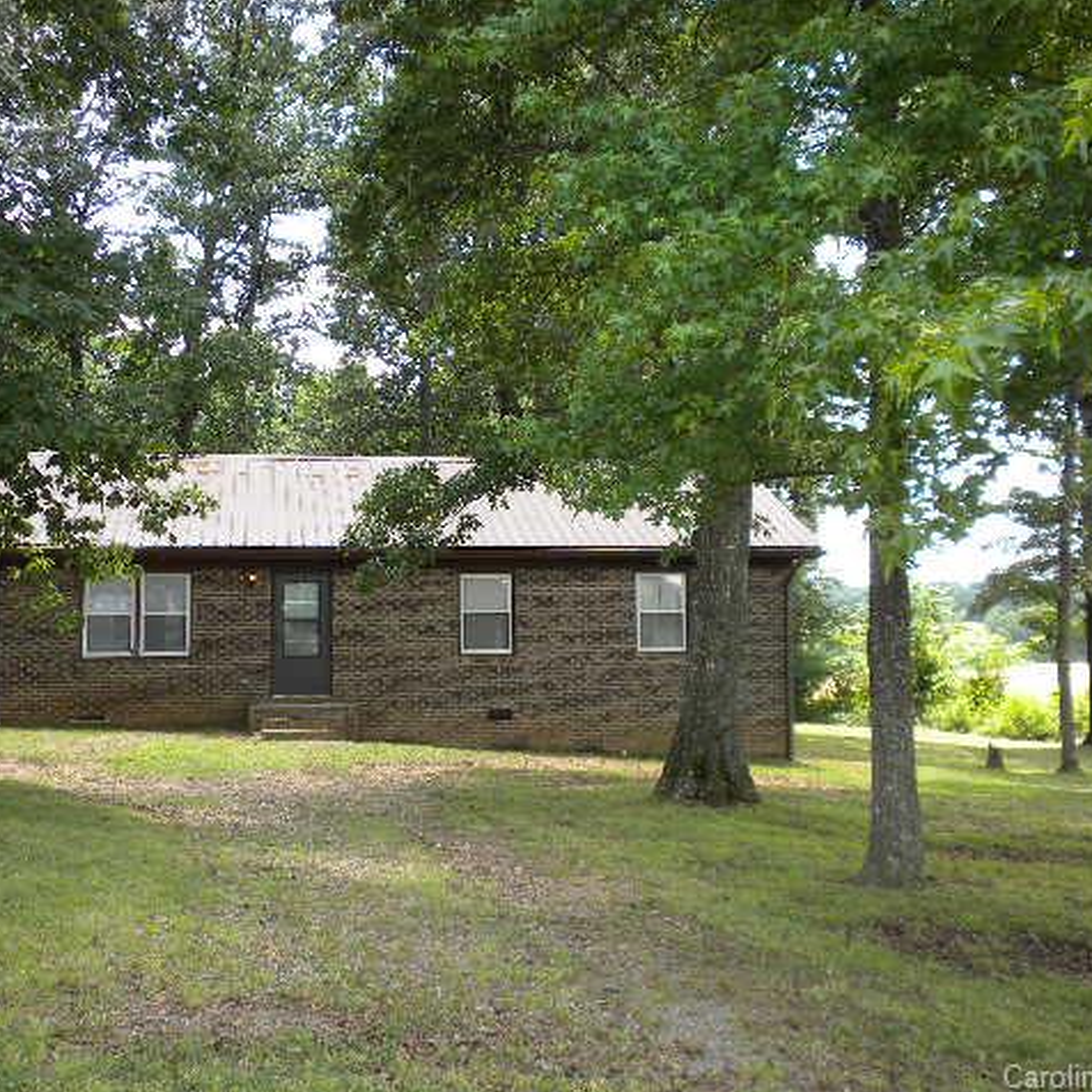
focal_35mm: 44
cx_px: 532
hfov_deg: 38.3
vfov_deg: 38.3
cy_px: 548
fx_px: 1570
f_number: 3.5
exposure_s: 1/118
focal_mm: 6.6
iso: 90
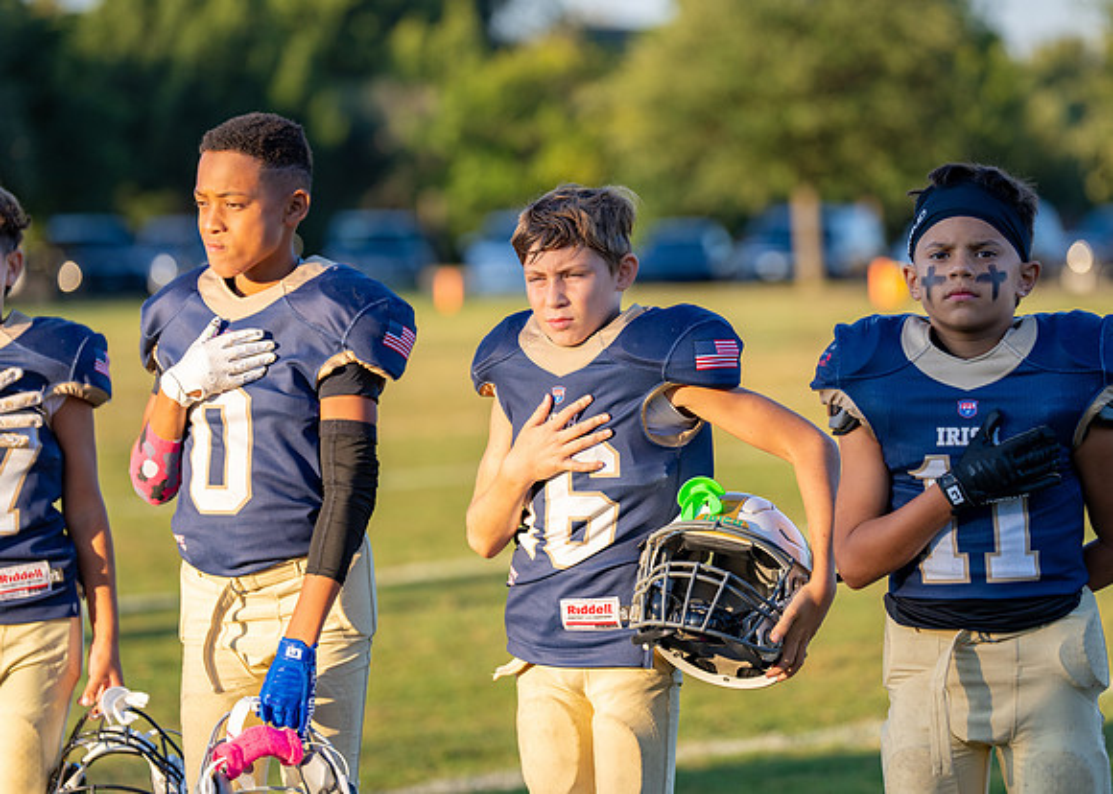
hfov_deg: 13.7
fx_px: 4636
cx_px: 580
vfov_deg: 9.8
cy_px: 388
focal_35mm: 147
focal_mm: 135
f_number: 2.8
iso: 250
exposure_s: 1/1250
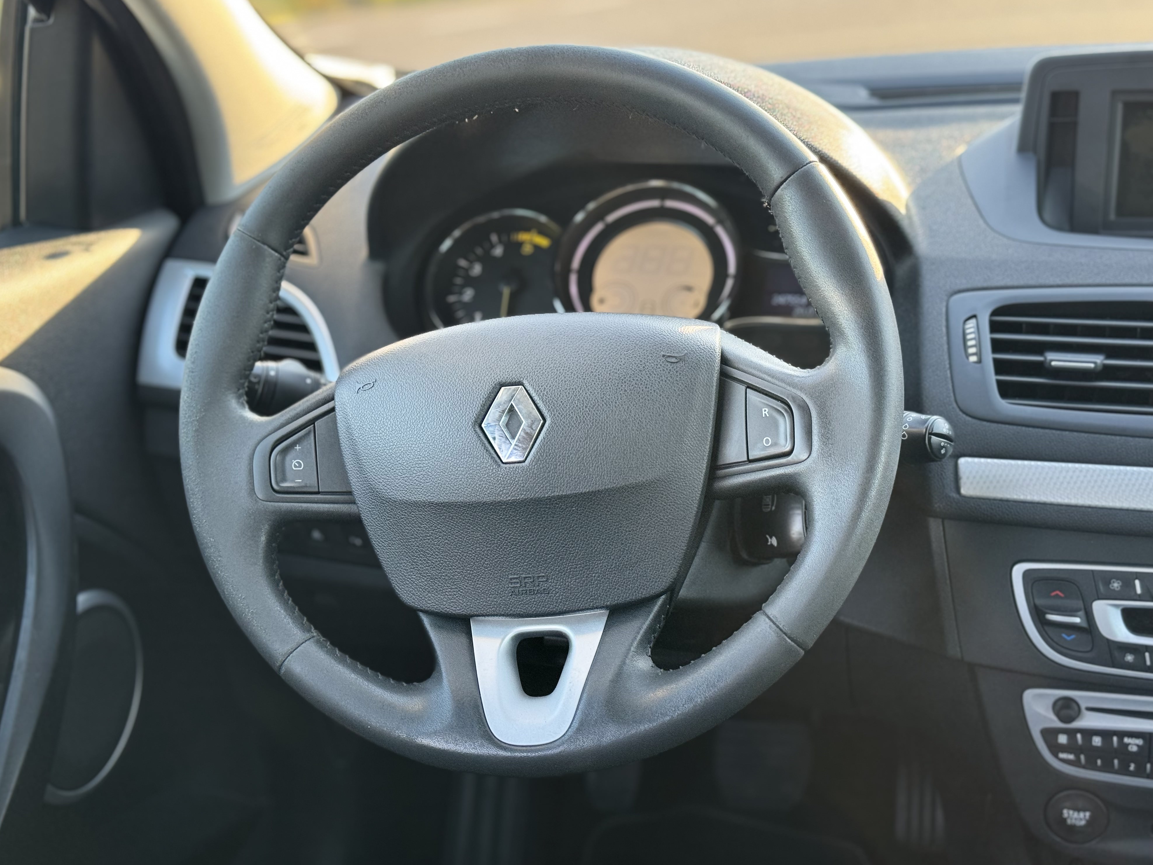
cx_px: 565
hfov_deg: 38.9
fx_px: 1632
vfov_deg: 29.7
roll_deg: +2.6
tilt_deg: -17.7
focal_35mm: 49
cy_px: 431
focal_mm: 6.76
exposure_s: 1/117
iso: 100
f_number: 1.78
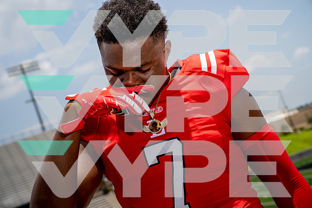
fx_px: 607
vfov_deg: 19.5
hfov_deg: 28.8
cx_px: 156
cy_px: 104
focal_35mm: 70
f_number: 7.1
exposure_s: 1/250
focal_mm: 70
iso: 100
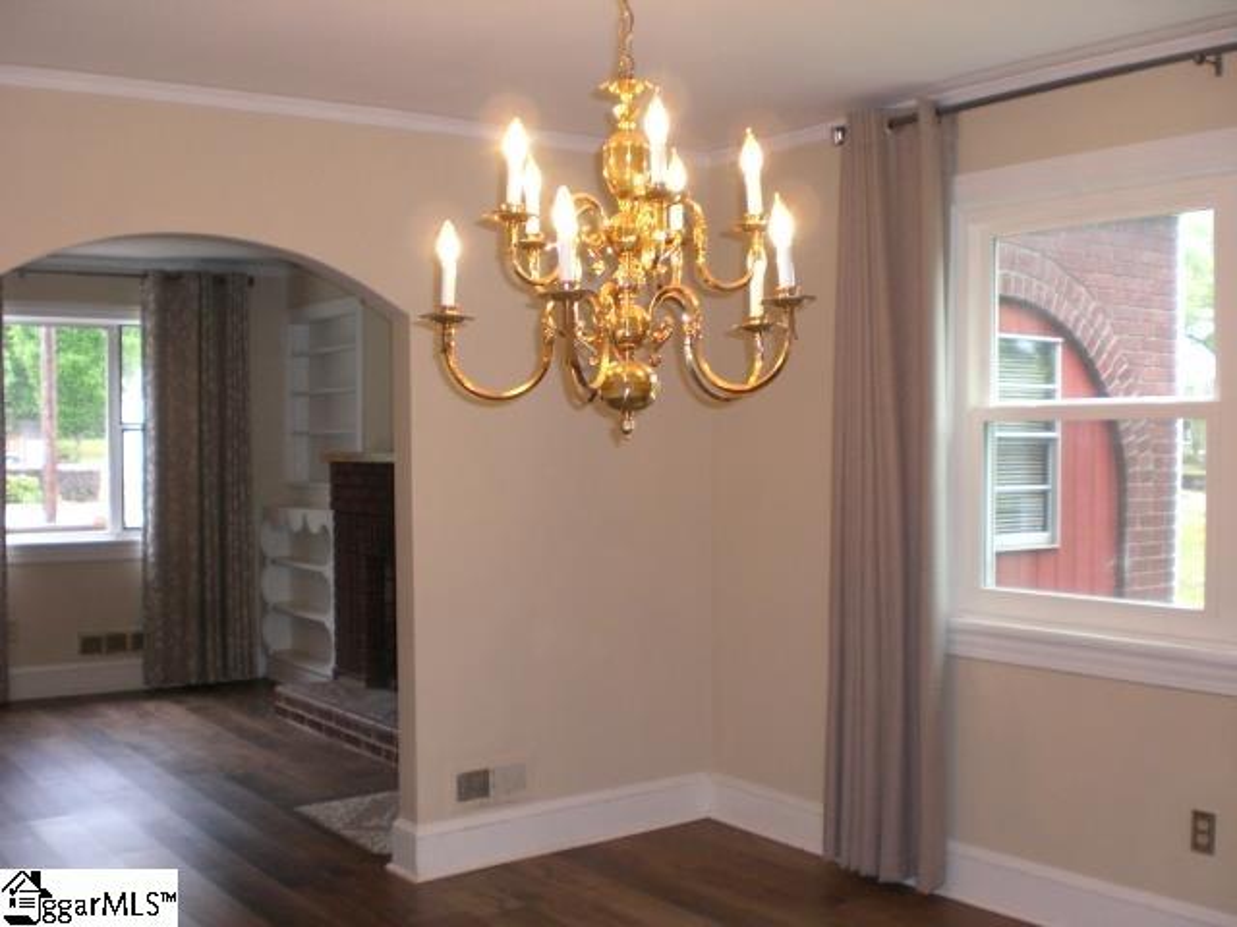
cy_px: 464
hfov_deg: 49.0
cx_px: 618
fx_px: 1358
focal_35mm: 38
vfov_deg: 37.7
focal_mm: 6.3
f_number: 3.1
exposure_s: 1/60
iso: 200
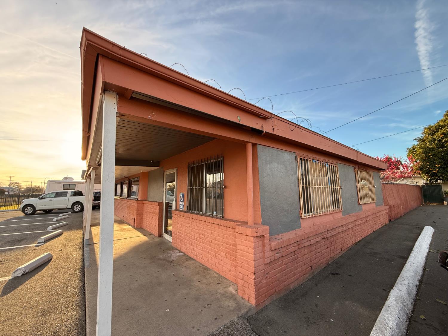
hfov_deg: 102.1
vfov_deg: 85.7
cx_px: 224
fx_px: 181
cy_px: 168
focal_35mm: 14
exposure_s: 1/243
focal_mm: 2.22
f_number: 2.2
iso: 64
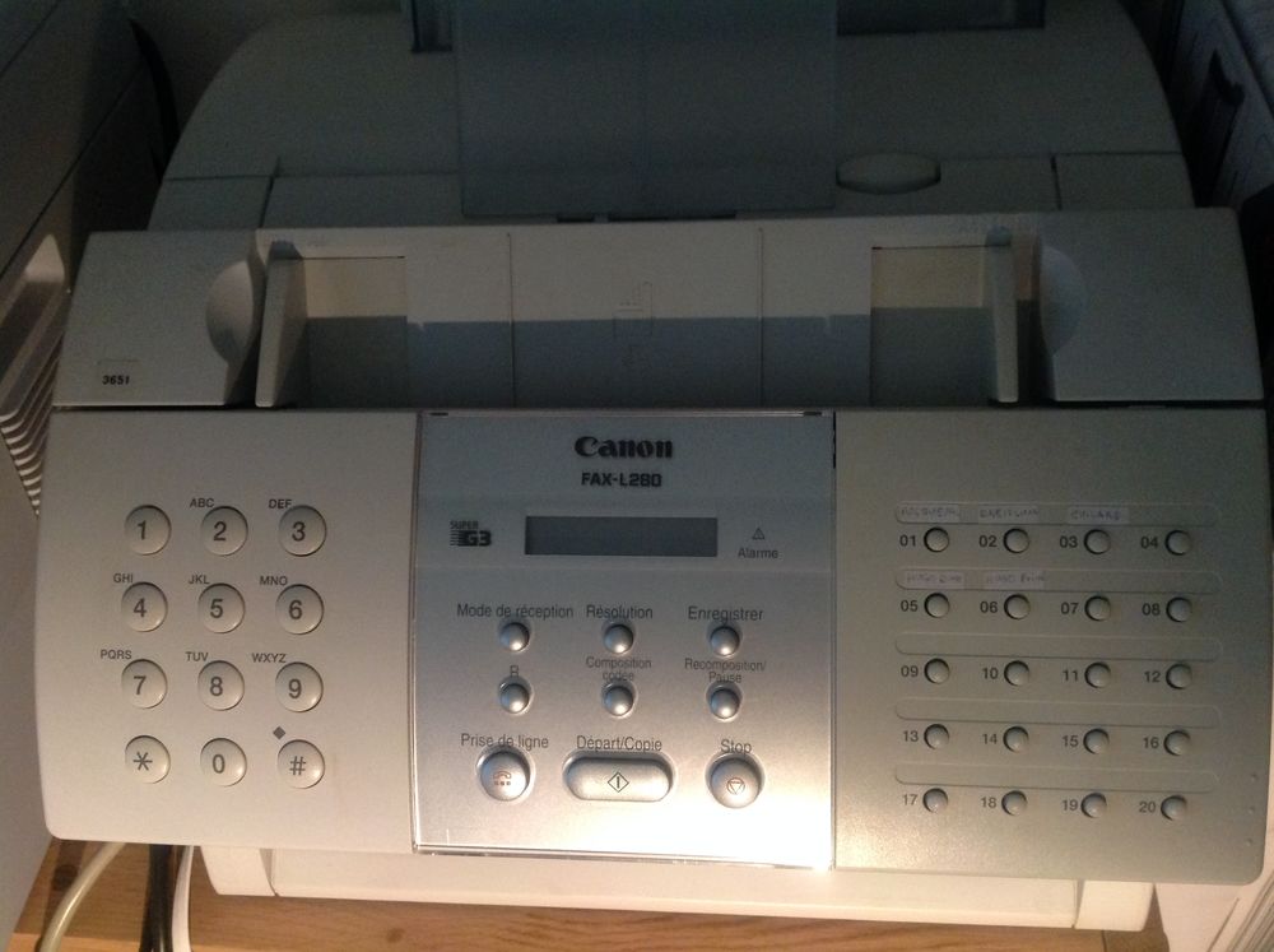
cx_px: 637
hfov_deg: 52.7
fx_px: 1286
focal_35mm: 35
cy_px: 476
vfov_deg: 40.6
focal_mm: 4.28
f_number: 2.4
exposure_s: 1/15
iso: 320
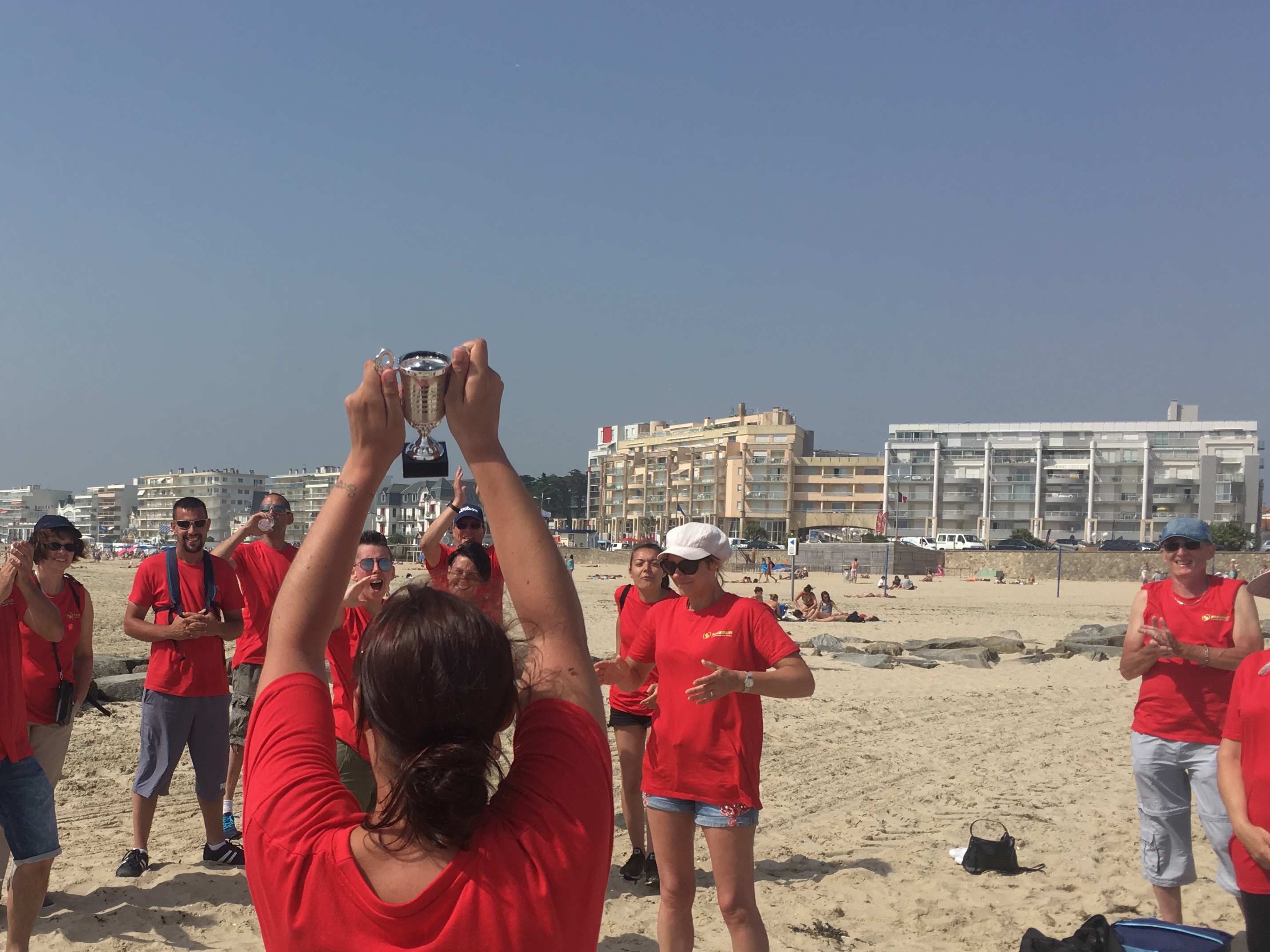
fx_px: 1504
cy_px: 607
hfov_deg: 45.0
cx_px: 405
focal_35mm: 41
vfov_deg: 34.9
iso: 25
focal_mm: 4.15
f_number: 2.2
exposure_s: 1/1748
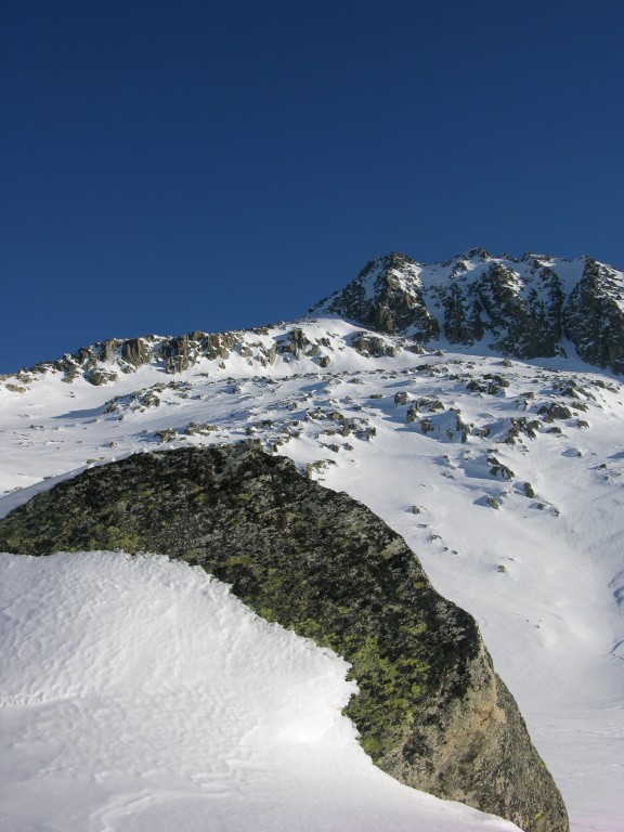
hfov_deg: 40.7
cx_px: 312
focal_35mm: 35
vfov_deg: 52.6
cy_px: 416
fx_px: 841
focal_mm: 8.9
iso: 50
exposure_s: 1/355
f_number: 7.1
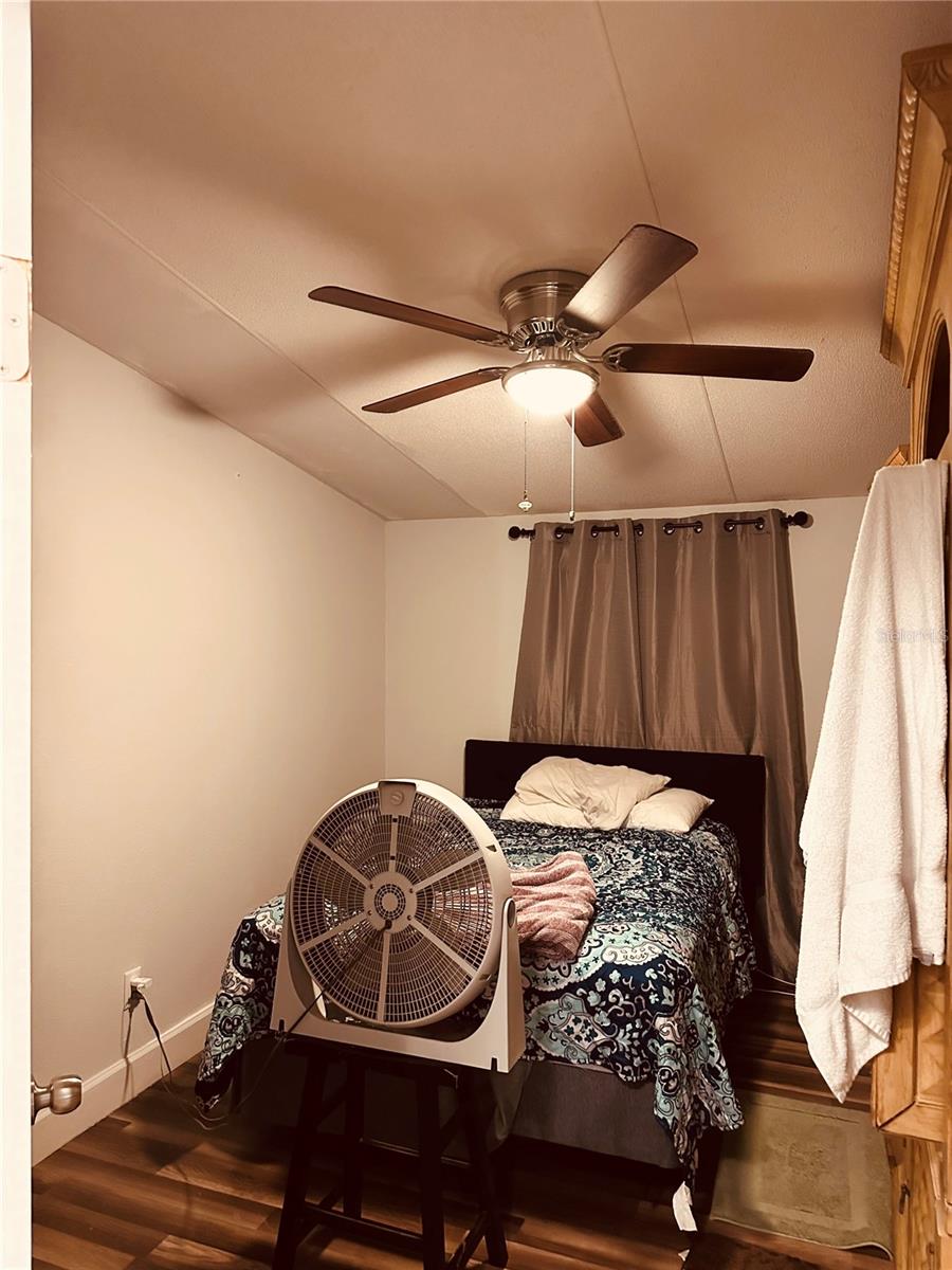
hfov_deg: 56.8
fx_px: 880
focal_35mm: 24
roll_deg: -0.2
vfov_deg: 71.6
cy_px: 635
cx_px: 476
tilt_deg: +1.0
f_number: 1.78
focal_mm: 6.86
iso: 800
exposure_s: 1/40
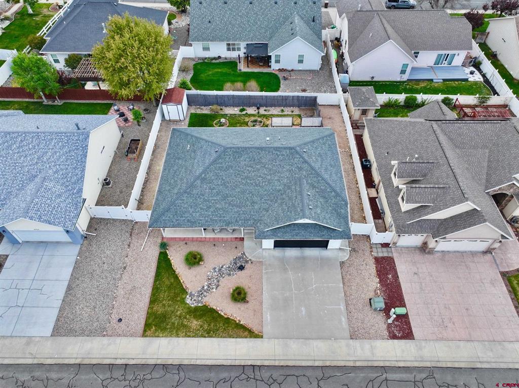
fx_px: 360
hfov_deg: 71.6
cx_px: 260
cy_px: 194
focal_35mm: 24
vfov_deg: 56.8
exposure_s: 1/400
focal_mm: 12.29
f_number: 2.8
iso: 100
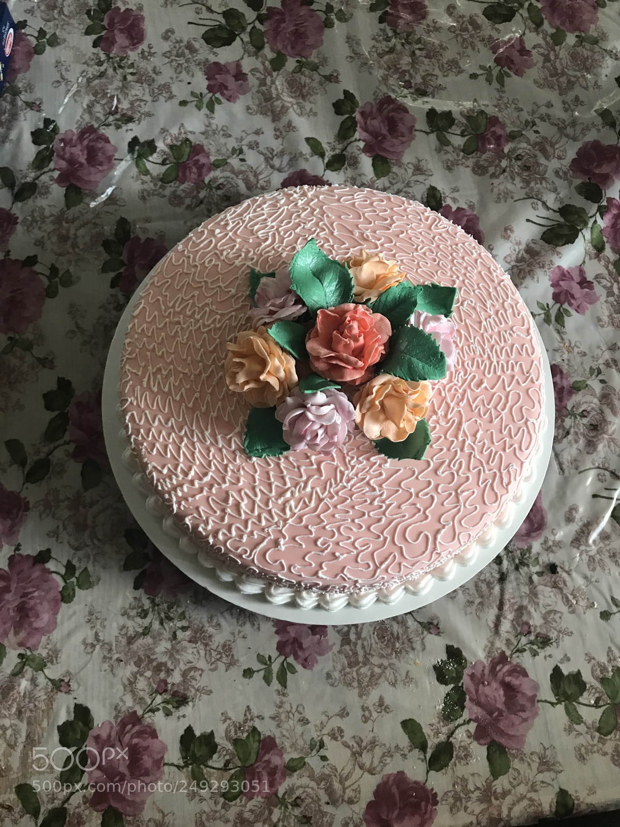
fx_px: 669
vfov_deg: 63.4
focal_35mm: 28
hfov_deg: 49.7
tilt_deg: -74.9
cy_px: 414
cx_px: 310
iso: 50
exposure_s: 1/15
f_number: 1.8
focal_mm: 3.99
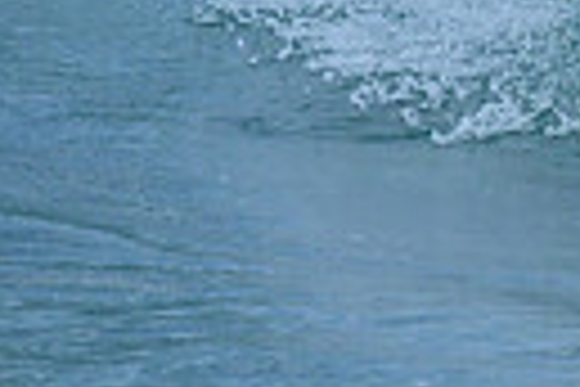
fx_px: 69143
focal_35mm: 4292
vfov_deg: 0.3
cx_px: 1288
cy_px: -512
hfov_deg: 0.5
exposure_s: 1/3200
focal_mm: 800
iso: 400
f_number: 6.3
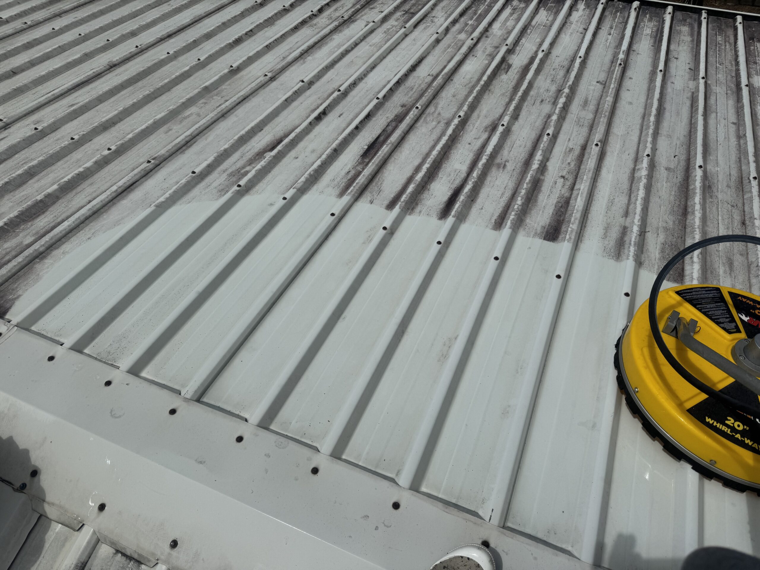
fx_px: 527
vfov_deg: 56.8
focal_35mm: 24
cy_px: 285
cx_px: 380
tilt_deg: -55.0
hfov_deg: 71.6
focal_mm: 6.76
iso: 64
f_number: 1.78
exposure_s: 1/15152
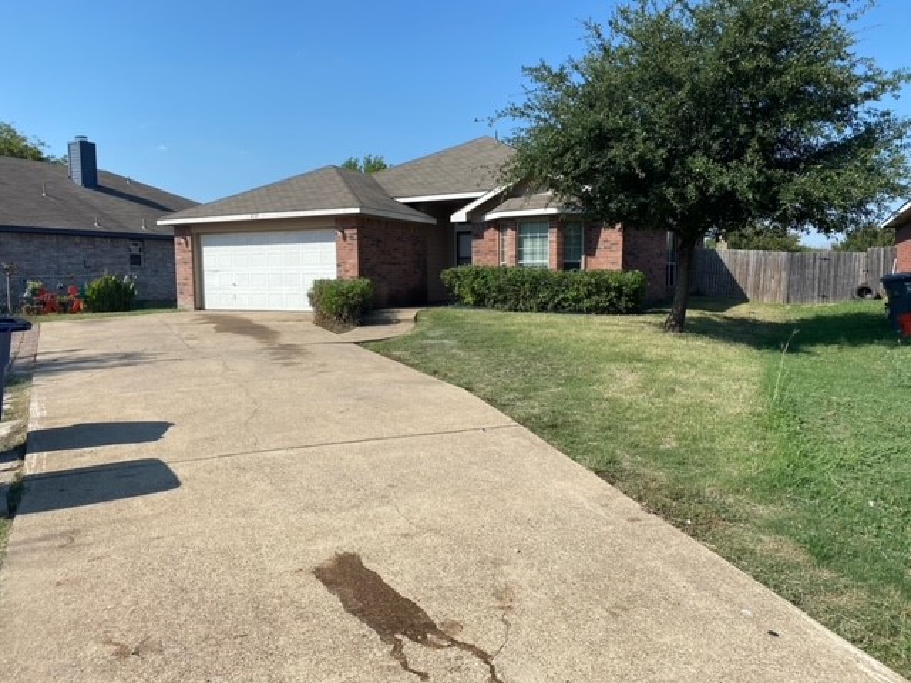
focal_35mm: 26
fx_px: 684
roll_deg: +2.5
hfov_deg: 67.3
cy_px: 342
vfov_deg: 53.1
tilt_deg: -4.1
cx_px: 456
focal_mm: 4.25
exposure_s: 1/3300
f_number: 1.8
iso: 32
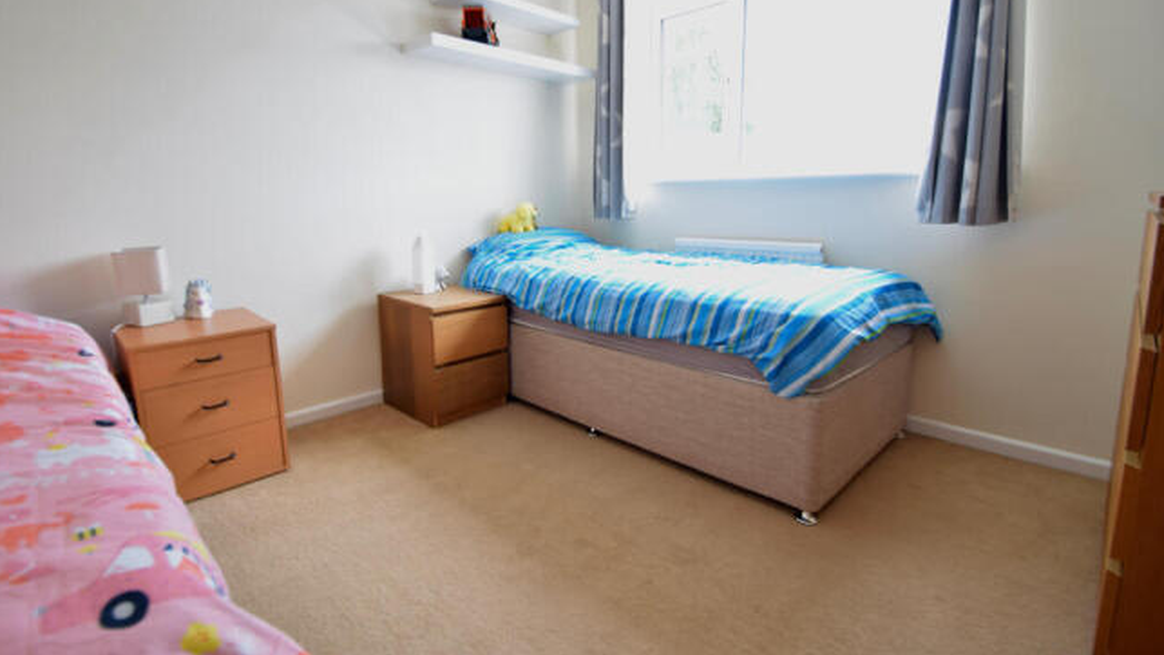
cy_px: 285
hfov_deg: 99.4
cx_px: 573
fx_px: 494
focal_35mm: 16
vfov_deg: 66.8
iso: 100
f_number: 4.5
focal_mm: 10
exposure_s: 1/20
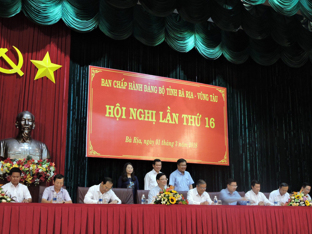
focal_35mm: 48
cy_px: 123
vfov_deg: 30.3
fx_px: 433
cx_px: 147
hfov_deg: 39.6
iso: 400
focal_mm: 8.1
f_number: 4
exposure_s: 1/13
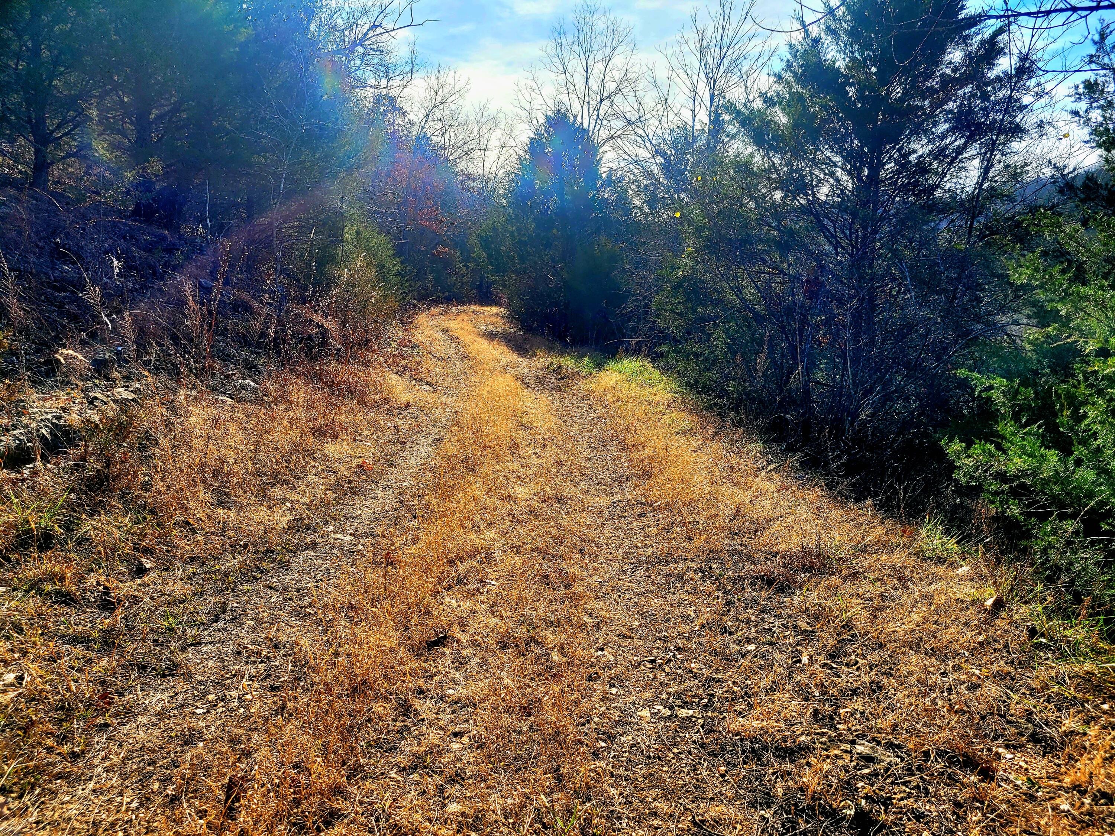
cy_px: 418
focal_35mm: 26
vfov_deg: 53.1
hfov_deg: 67.3
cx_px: 558
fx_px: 837
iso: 40
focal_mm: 5.4
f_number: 1.8
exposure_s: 1/2500
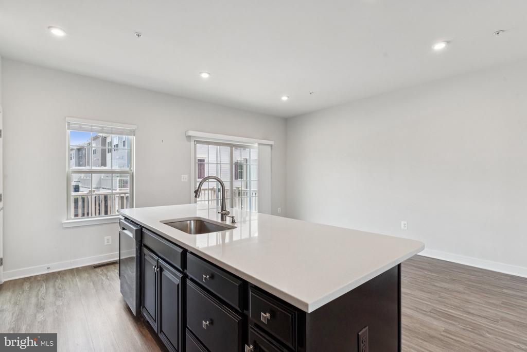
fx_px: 249
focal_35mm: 17
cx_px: 264
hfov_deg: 93.3
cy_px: 176
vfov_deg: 70.5
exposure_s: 1/25
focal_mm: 17
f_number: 9
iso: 250
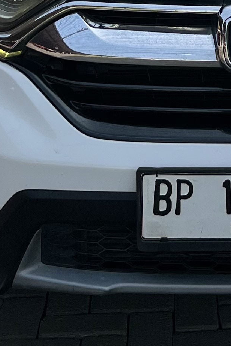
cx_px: 269
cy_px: -134
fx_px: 1136
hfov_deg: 11.4
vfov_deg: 16.2
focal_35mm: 118
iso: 50
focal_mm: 5.1
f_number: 1.6
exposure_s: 1/1890
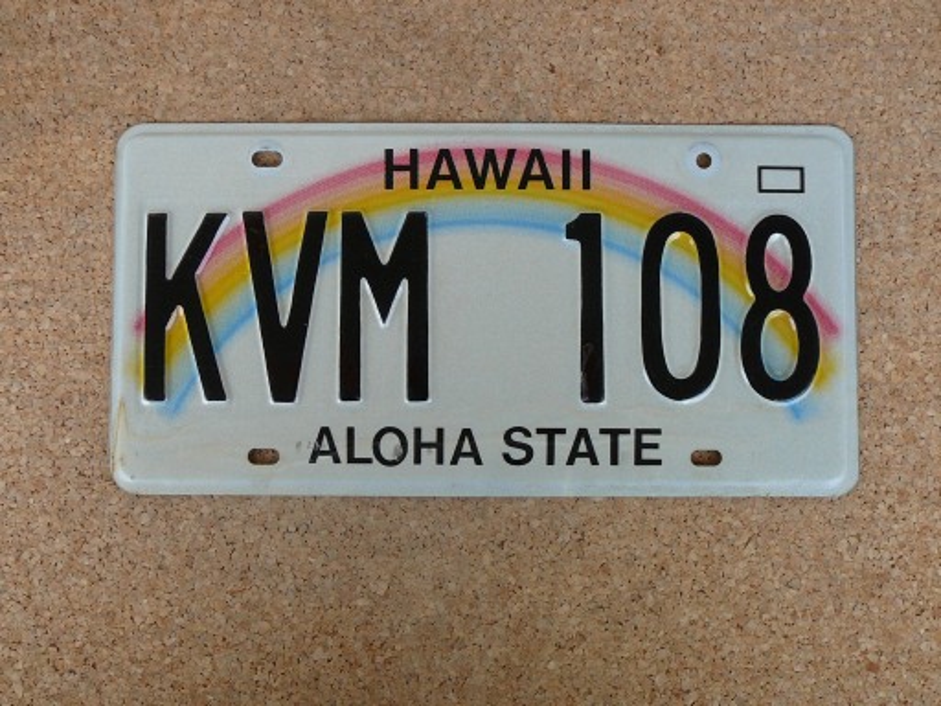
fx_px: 1115
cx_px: 470
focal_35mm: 41
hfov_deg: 45.8
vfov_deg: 35.1
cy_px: 353
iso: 100
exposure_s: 1/60
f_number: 3.1
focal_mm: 6.1
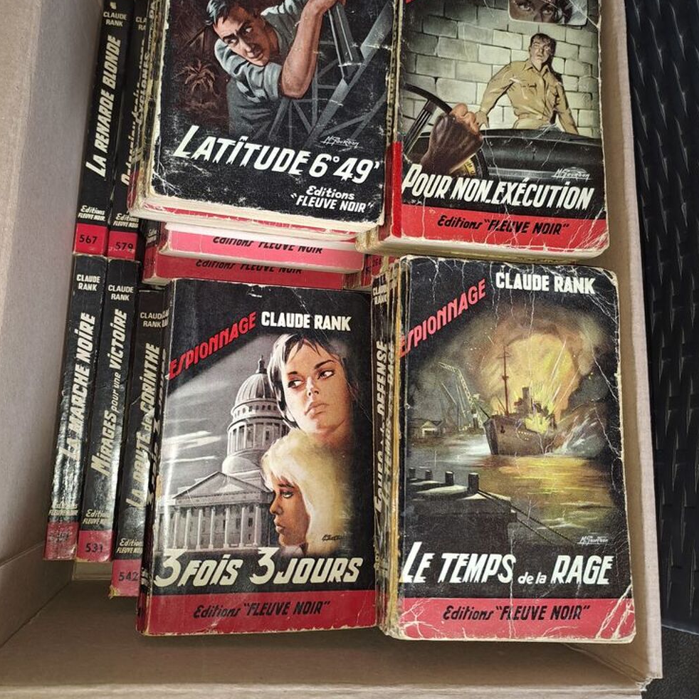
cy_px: 331
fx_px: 685
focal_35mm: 30
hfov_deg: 54.0
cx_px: 352
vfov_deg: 54.0
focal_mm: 4.65
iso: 64
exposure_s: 1/50
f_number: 1.8
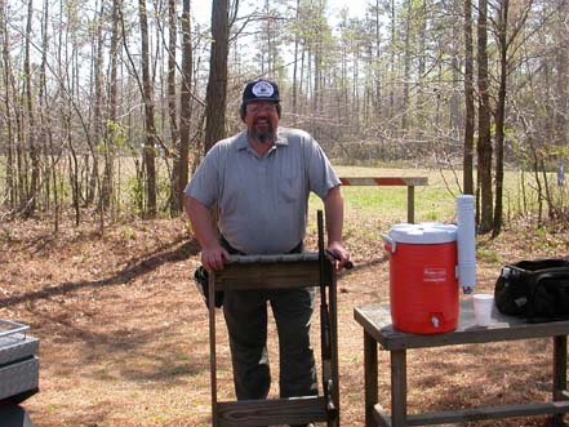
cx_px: 280
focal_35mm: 50
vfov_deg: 29.1
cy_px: 210
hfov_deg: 38.2
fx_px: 822
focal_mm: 7.5
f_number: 5.2
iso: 100
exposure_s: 1/158
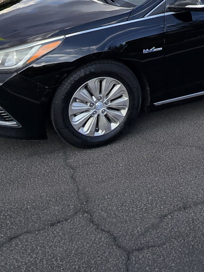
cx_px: 196
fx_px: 393
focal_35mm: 50
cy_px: -32
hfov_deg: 27.7
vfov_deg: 33.1
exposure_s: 1/1465
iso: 50
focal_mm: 2.2
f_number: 2.2
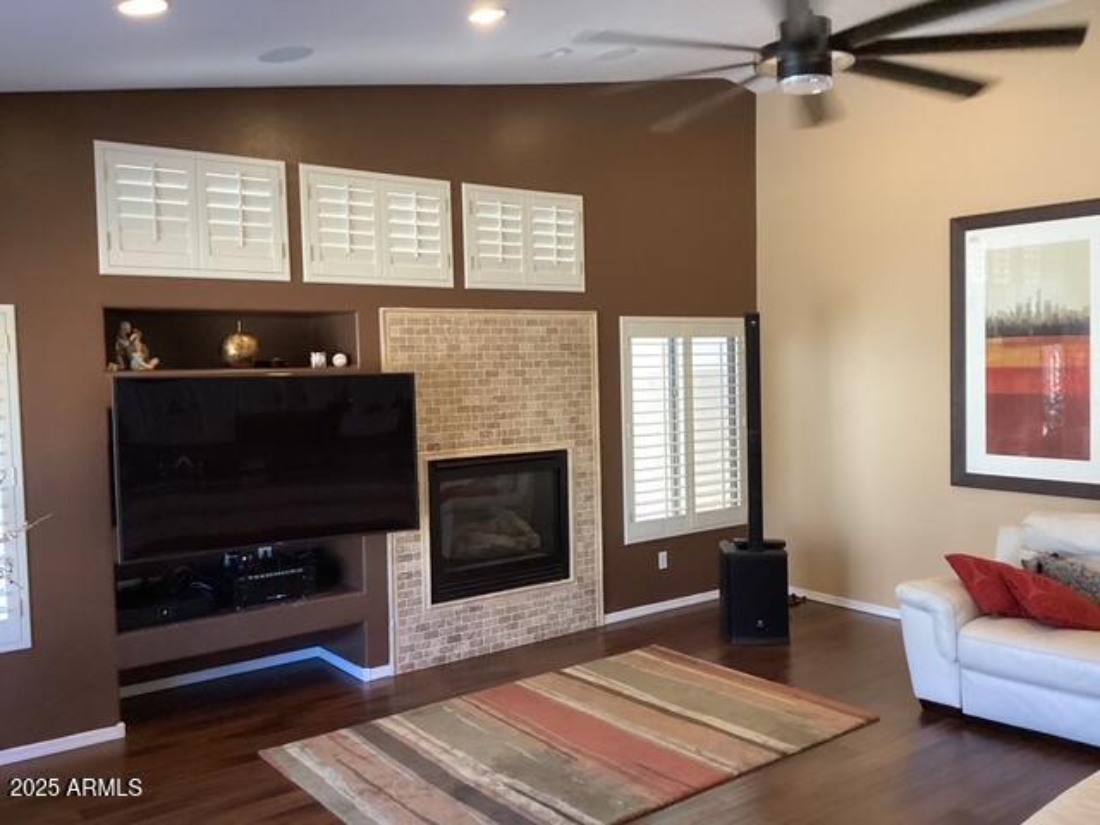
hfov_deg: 58.4
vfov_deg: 45.4
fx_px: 985
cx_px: 550
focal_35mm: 31
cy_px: 412
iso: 400
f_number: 2.4
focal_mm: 3.3
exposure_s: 1/60
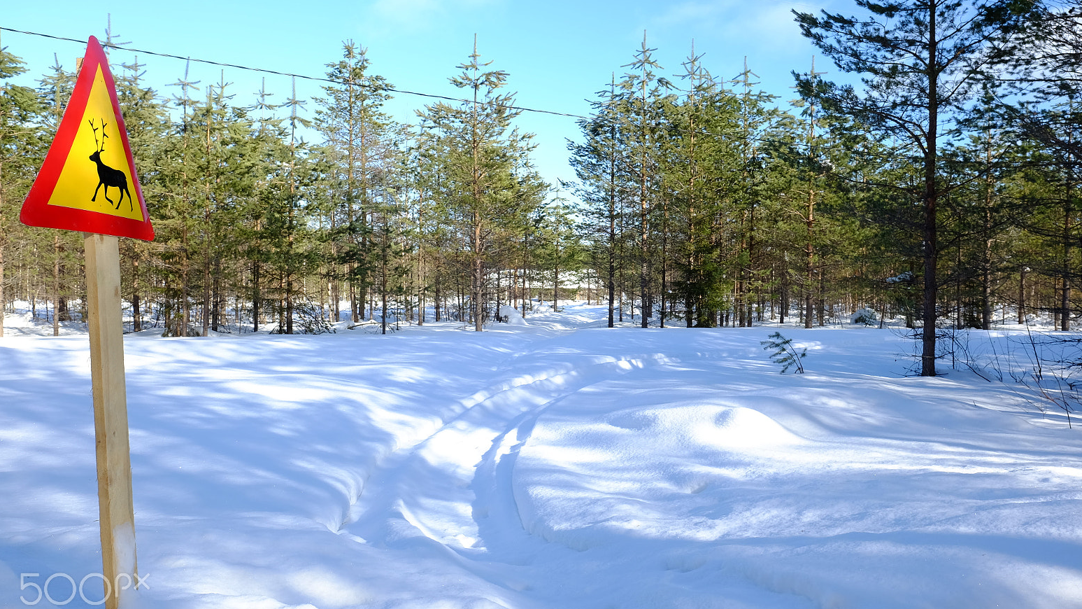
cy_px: 308
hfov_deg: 71.9
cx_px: 536
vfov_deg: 44.4
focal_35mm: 26
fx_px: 746
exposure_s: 1/56
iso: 200
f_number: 8
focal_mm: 16
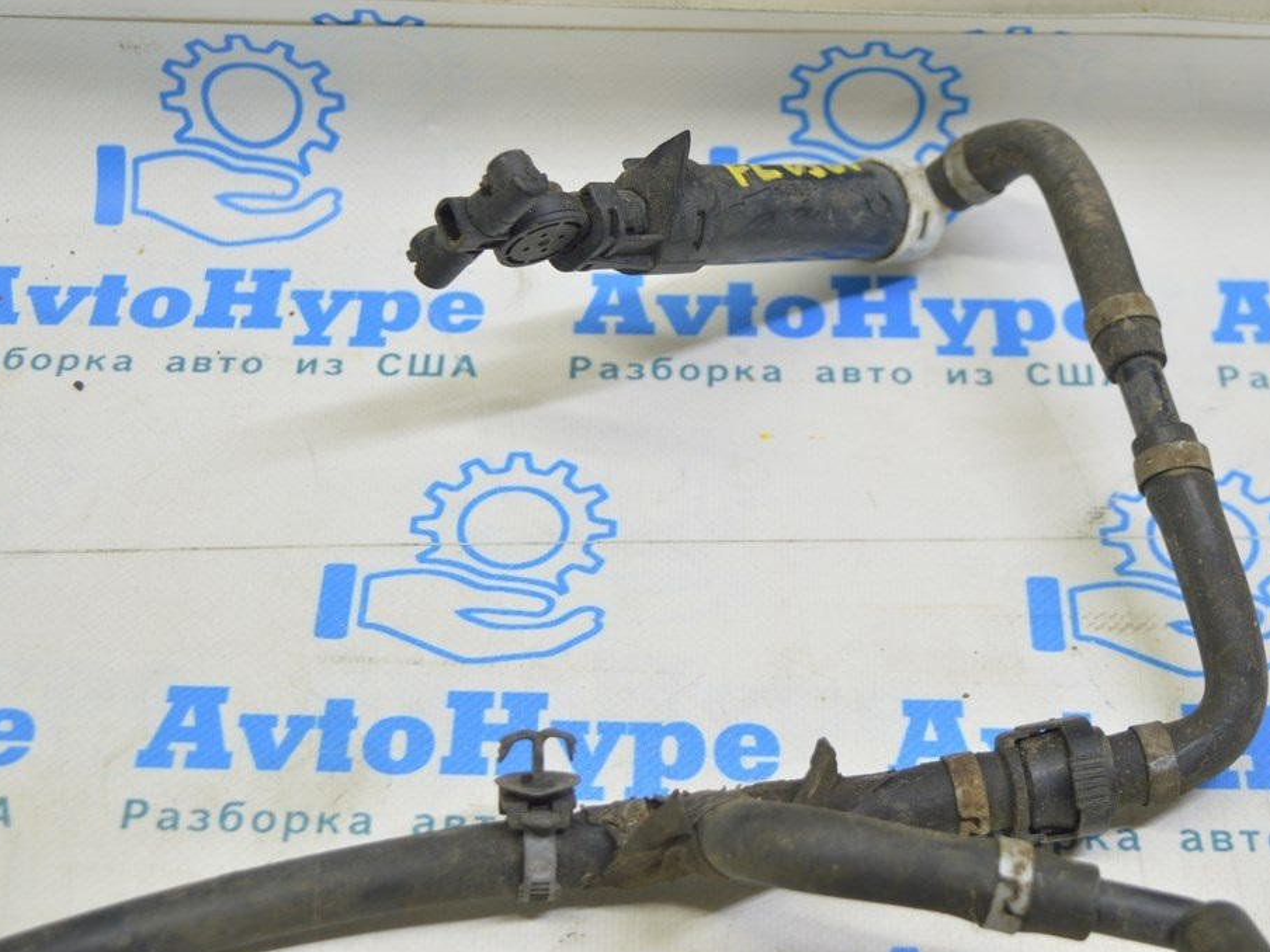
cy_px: 477
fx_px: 2275
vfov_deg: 23.7
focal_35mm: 62
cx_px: 684
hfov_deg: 31.2
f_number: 5.6
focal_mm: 38
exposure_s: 1/20
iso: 400
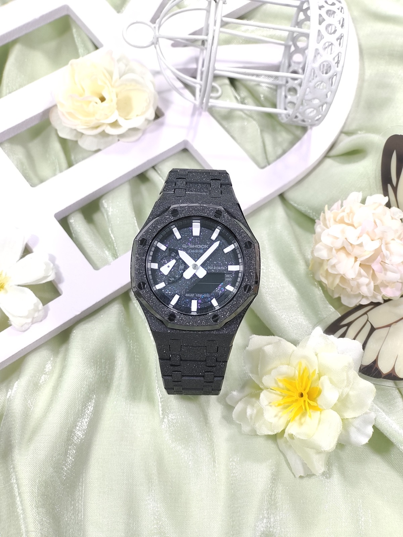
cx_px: 202
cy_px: 268
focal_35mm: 50
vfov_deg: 38.2
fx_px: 776
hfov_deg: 29.1
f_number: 2.08
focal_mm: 7.55
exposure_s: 1/50
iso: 56
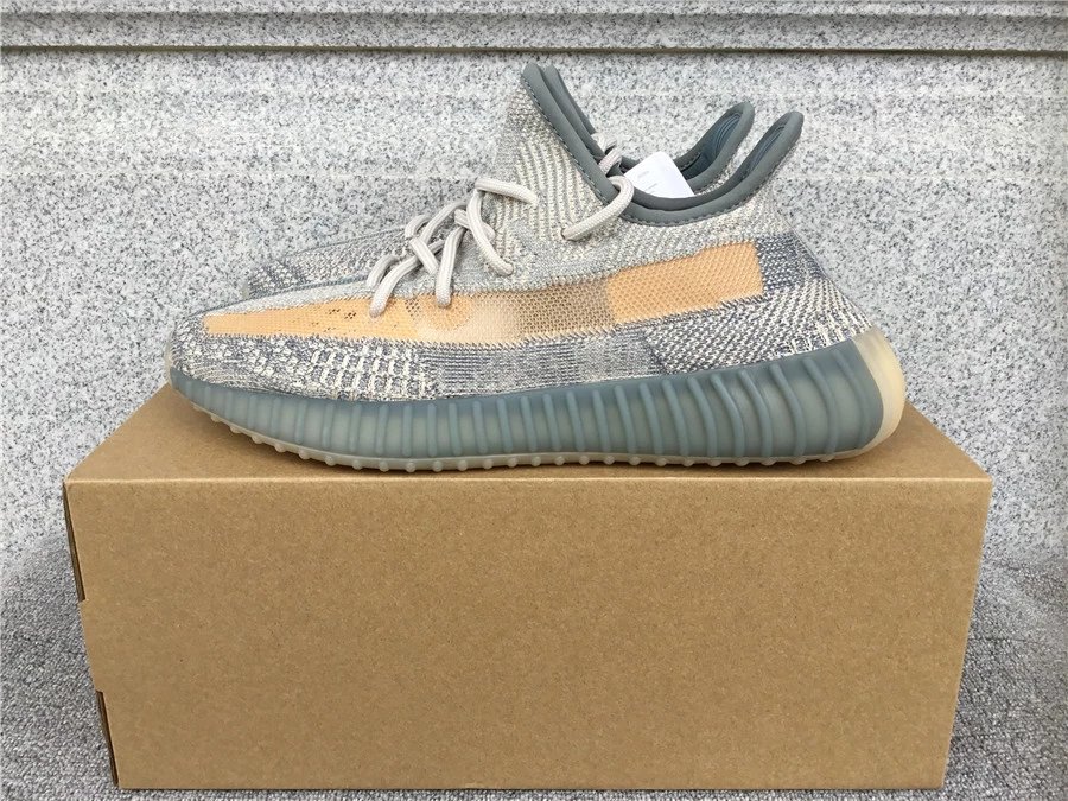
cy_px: 400
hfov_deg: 58.4
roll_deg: +0.3
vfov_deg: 45.4
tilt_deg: -19.2
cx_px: 534
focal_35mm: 31
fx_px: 956
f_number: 2.4
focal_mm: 3.3
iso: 25
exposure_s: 1/195
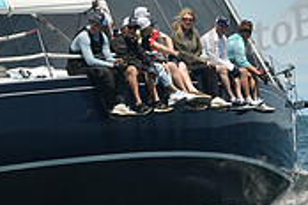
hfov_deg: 8.8
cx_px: 90
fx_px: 2002
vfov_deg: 5.8
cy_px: -42
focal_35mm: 234
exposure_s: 1/640
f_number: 8
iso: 320
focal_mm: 70
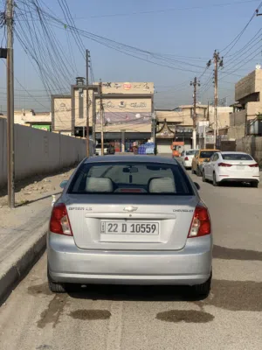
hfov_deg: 28.0
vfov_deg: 36.8
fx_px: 525
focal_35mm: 52
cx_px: 131
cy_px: 175
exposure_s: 1/1776
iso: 16
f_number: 2.4
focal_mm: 6
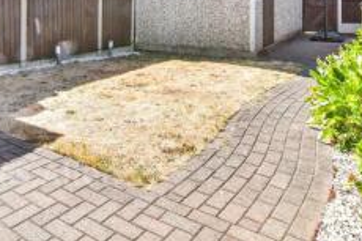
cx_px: 123
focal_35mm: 31
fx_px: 311
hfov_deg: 59.0
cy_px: 2
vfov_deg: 37.9
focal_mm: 10
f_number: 10
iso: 400
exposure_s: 1/320
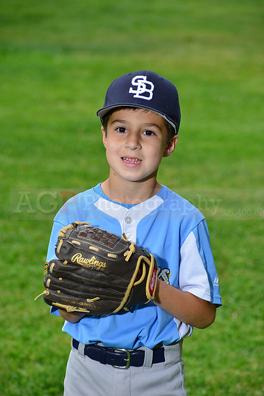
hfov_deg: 6.9
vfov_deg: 10.3
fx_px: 2199
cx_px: 132
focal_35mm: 200
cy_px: 198
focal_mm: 200
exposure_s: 1/200
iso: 160
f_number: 10
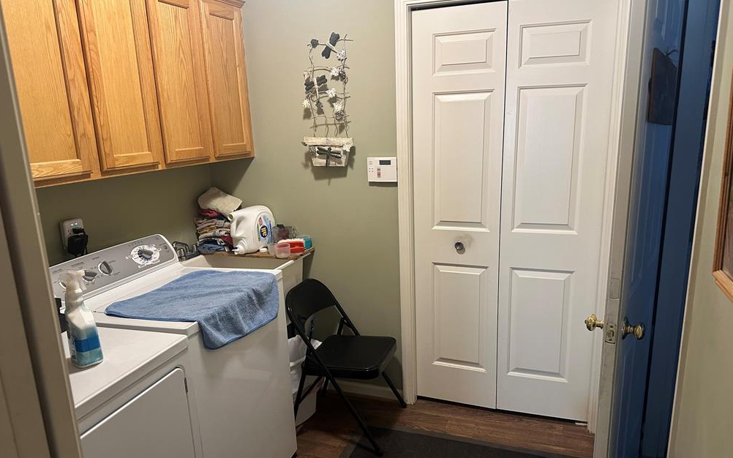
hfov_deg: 70.4
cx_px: 367
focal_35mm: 26
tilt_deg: -13.8
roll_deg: +1.6
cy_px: 249
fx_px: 519
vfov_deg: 47.5
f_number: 1.78
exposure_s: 1/60
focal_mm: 6.86
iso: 400
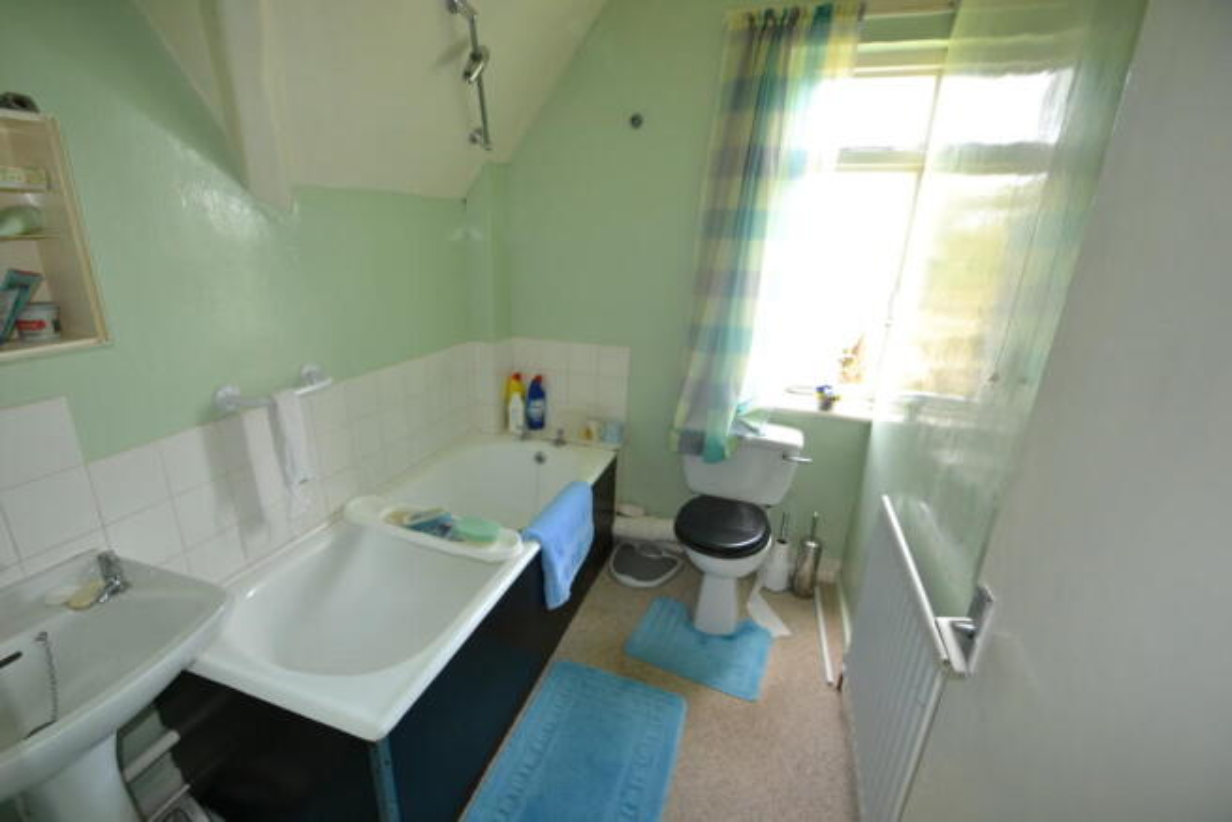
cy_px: 411
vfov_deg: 77.4
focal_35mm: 15
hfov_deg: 100.4
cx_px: 616
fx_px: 513
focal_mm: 10
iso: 450
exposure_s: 1/60
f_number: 3.5
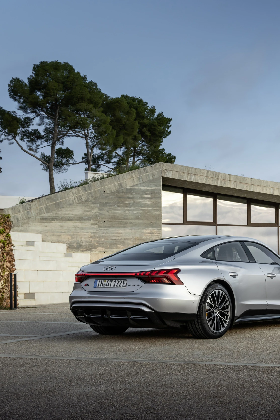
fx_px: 793
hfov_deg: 19.4
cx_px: 290
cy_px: 251
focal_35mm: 68
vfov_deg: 29.6
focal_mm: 46.9
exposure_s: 1/15
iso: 400
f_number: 8
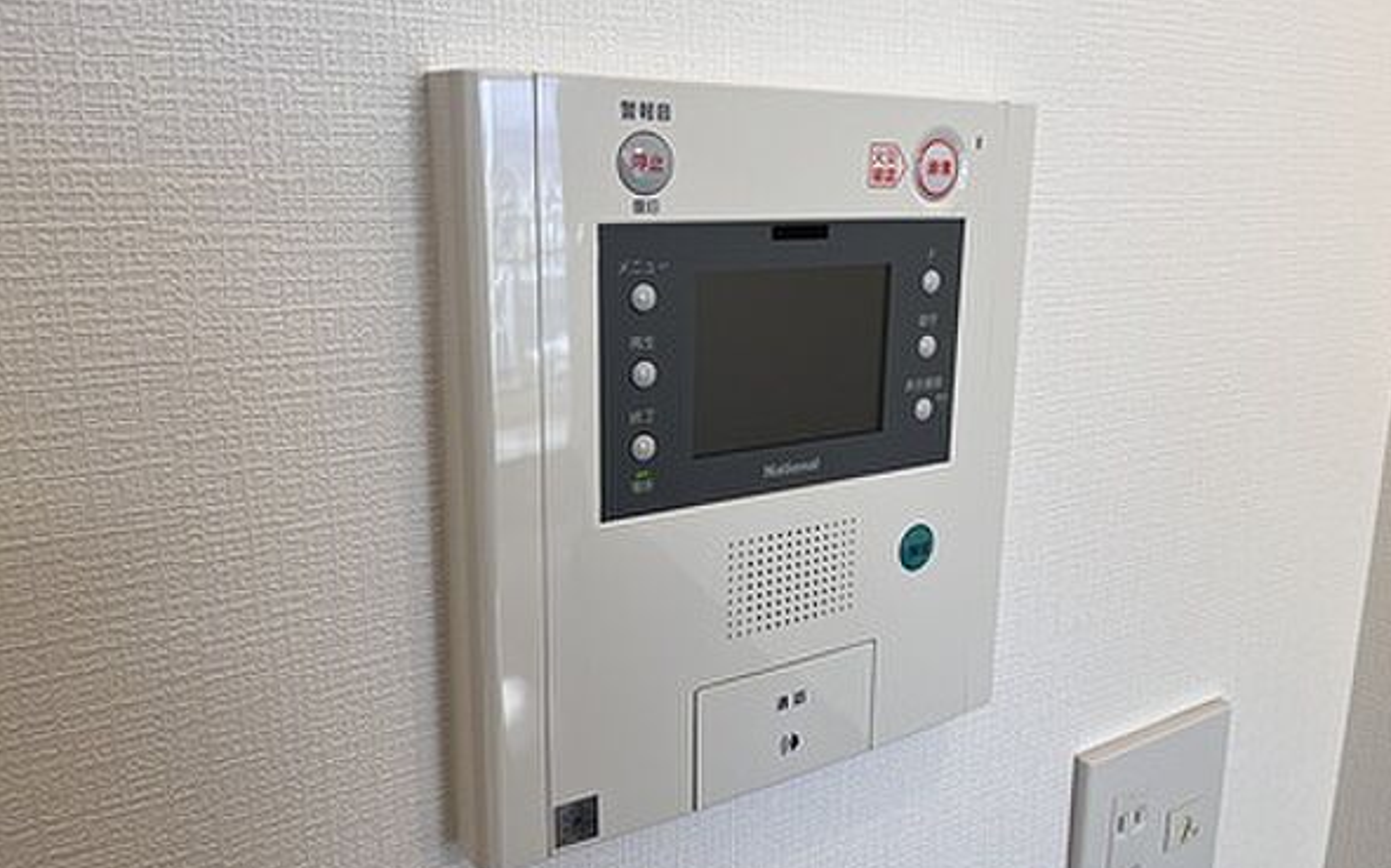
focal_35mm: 28
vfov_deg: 44.5
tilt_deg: -13.0
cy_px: 414
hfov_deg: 66.5
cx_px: 704
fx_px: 1061
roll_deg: -1.0
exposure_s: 1/100
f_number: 1.6
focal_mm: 5.1
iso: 50
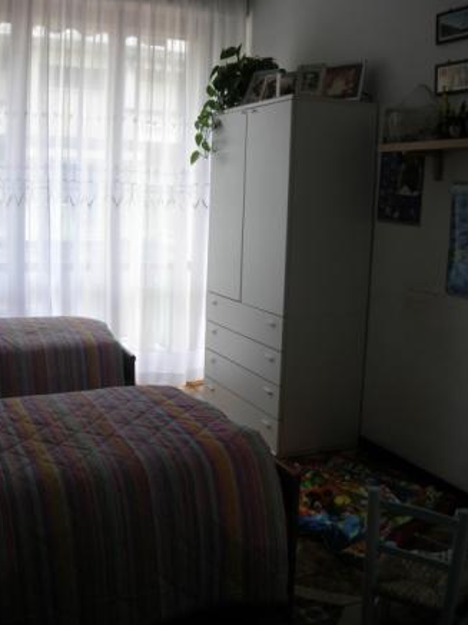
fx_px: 704
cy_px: 309
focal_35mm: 39
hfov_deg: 36.8
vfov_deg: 47.9
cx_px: 230
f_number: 2.8
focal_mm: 7.8
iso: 64
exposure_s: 1/39
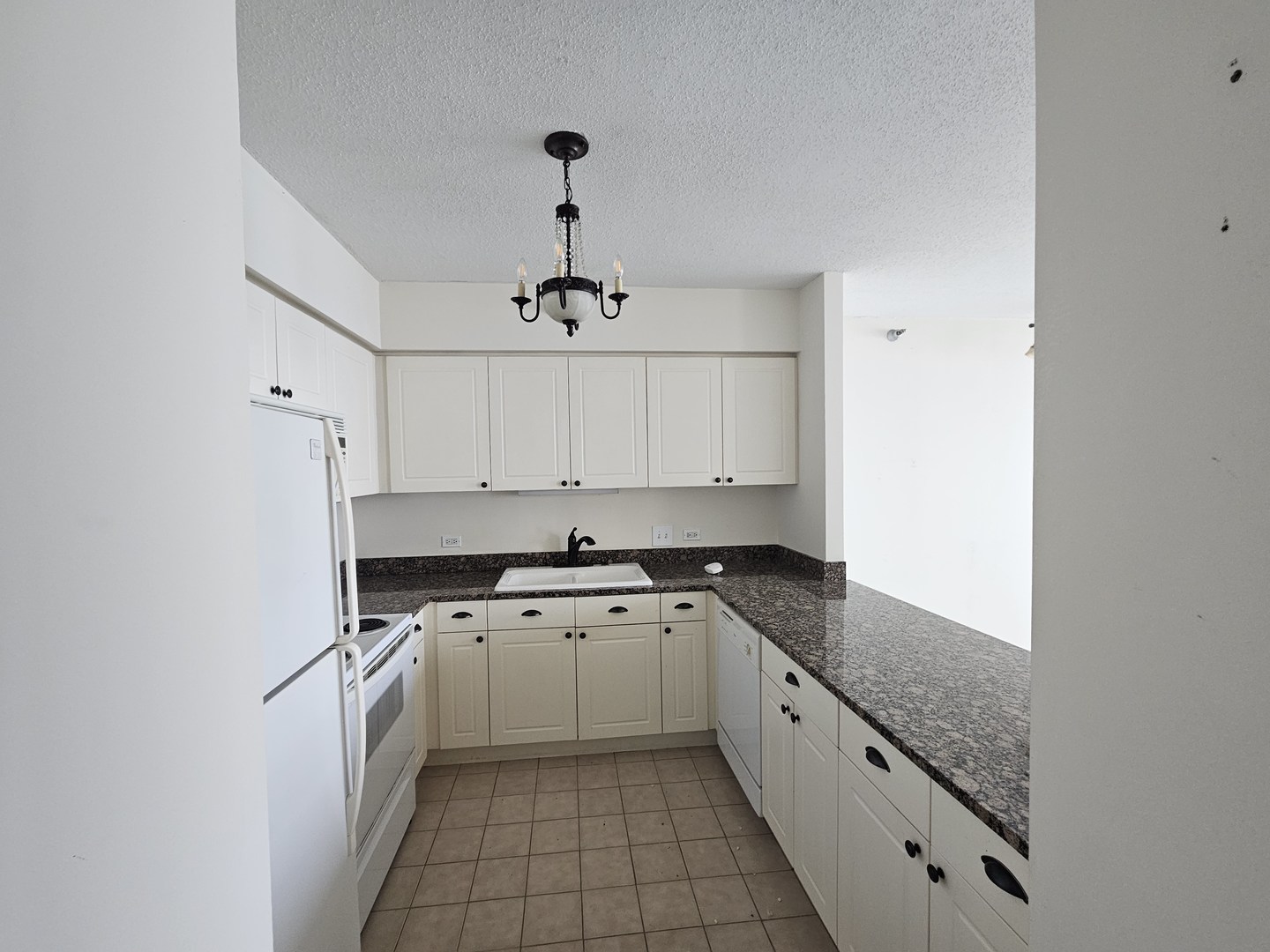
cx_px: 635
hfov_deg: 106.2
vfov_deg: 89.9
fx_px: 477
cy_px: 476
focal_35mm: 13
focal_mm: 2.2
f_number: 2.2
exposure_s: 1/60
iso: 100
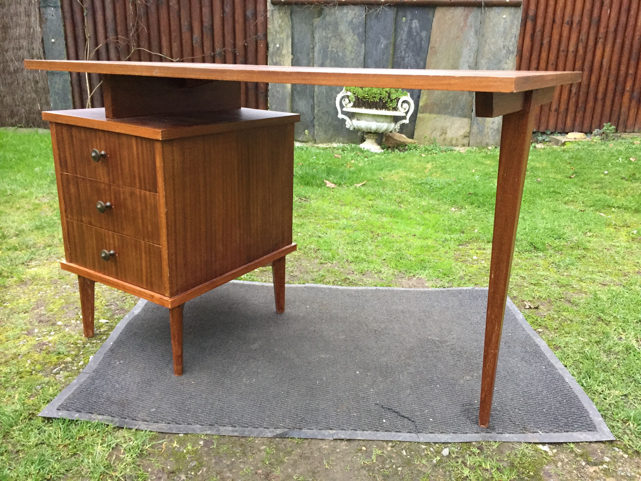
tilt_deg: -19.2
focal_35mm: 29
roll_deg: -2.0
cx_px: 320
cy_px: 240
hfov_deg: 61.7
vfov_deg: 48.2
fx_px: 537
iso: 200
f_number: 2.2
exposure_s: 1/33
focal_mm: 4.15
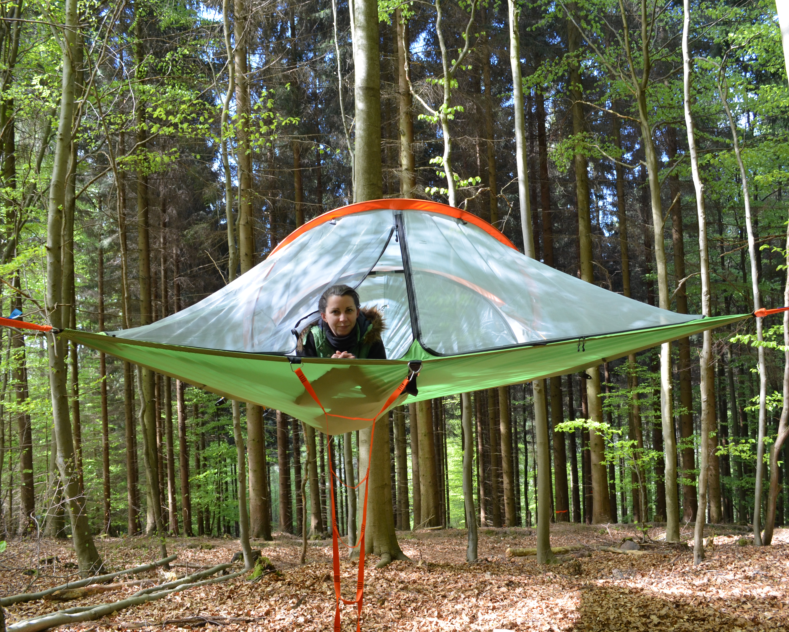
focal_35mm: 31
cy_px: 317
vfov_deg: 47.1
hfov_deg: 57.2
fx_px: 724
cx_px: 409
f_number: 5
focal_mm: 18
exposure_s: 1/100
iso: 400
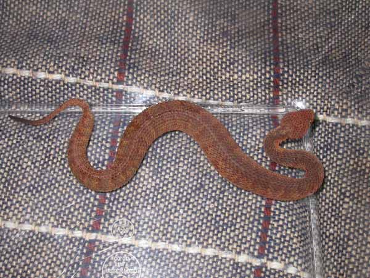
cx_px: 185
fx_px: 620
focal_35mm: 58
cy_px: 139
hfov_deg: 33.2
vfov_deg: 25.2
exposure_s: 1/60.3
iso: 100
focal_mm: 12
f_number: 3
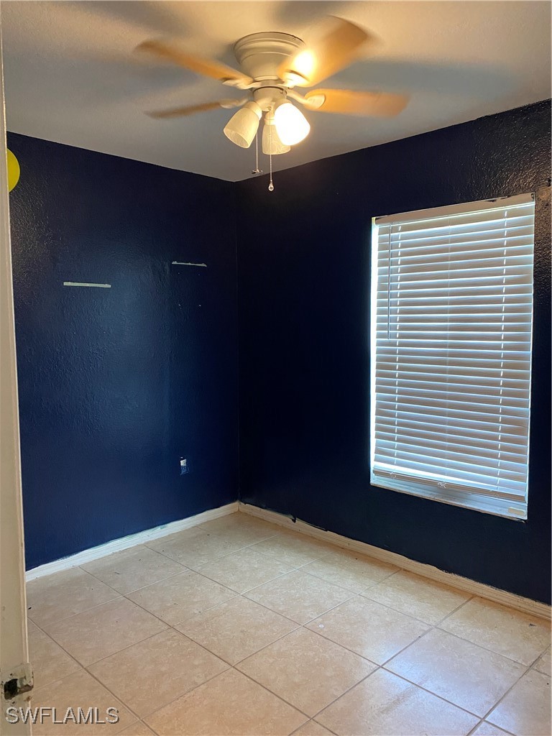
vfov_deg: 67.3
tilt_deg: -3.5
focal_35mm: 26
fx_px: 553
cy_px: 368
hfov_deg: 53.1
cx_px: 276
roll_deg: +0.8
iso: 400
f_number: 1.8
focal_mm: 4.25
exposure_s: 1/60
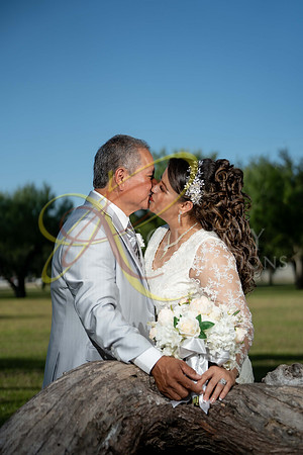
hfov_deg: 24.6
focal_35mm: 55
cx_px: 152
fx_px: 694
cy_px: 228
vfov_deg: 36.2
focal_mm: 55
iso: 200
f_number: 2.2
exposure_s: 1/5000
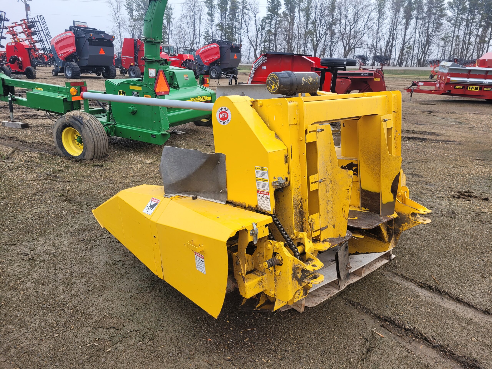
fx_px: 370
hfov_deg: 67.3
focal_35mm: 26
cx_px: 246
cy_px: 184
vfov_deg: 53.1
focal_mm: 5.4
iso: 40
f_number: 1.8
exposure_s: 1/165
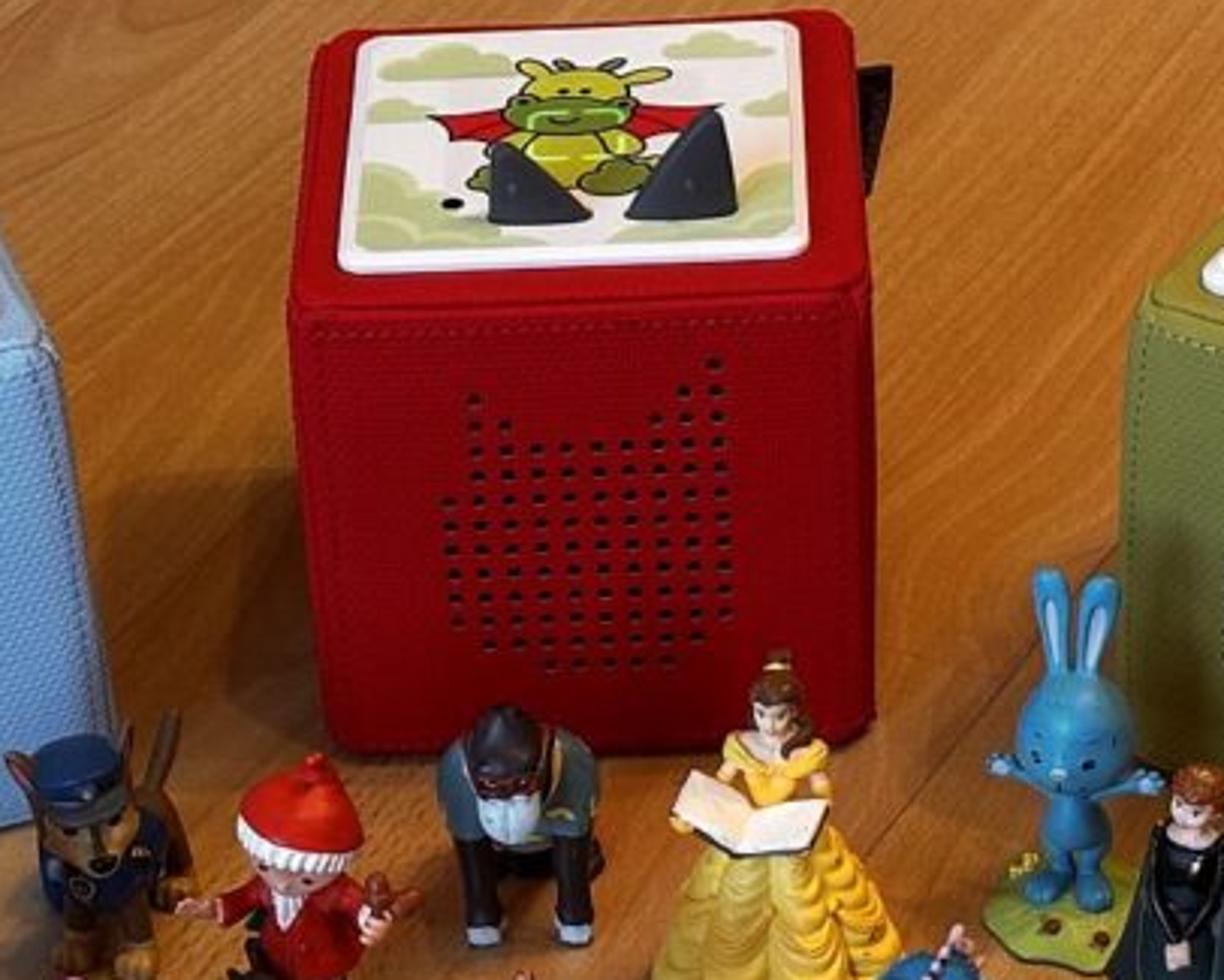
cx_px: 618
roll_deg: +2.9
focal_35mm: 128
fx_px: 4638
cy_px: 850
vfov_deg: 12.0
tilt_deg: -38.0
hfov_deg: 15.0
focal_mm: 5.96
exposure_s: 1/33
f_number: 1.6
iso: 160
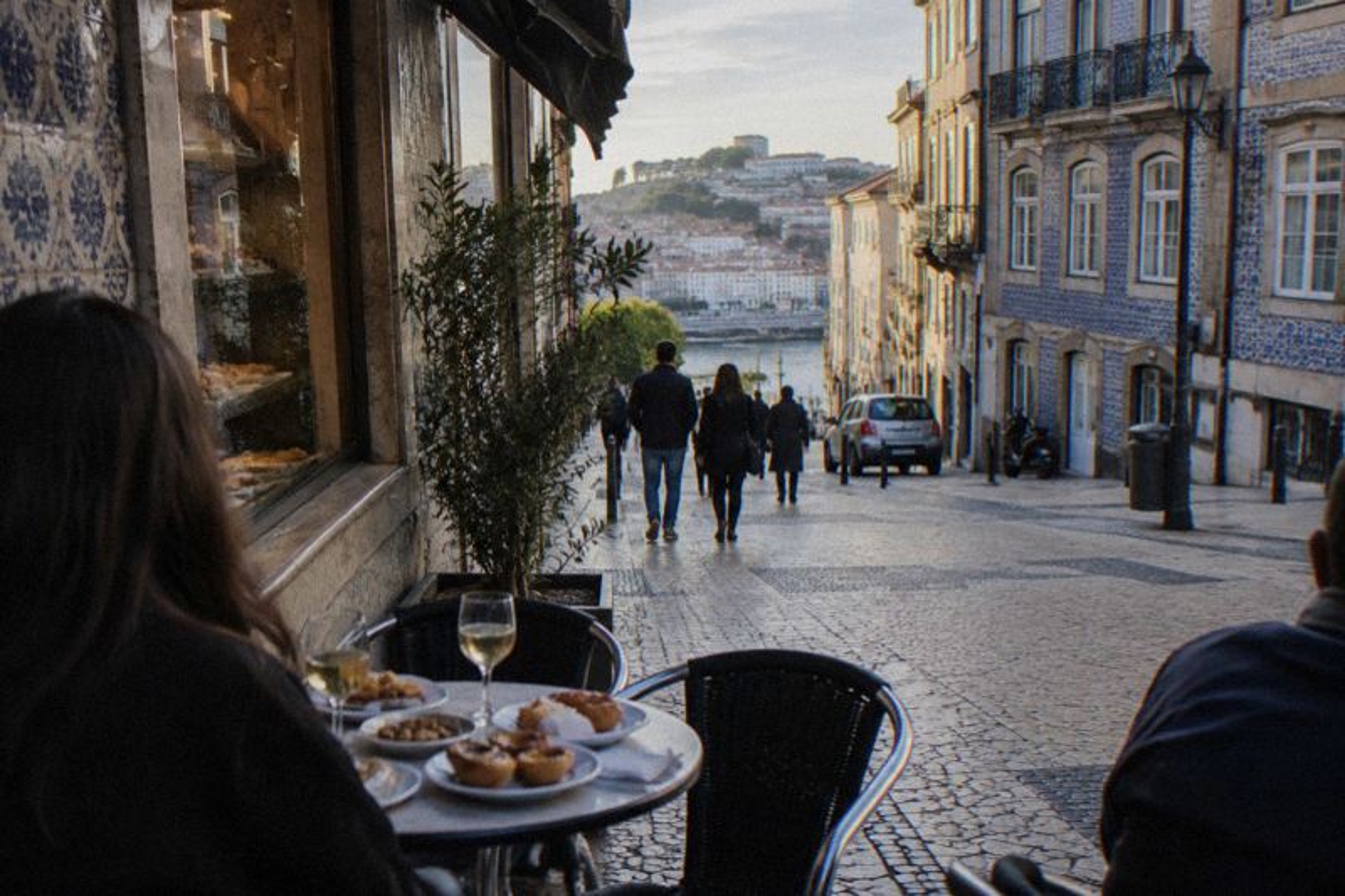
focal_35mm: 47
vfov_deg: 28.6
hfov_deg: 41.9
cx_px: 672
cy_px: 448
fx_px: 1755
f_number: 2.5
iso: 2000
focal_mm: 47
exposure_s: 1/640
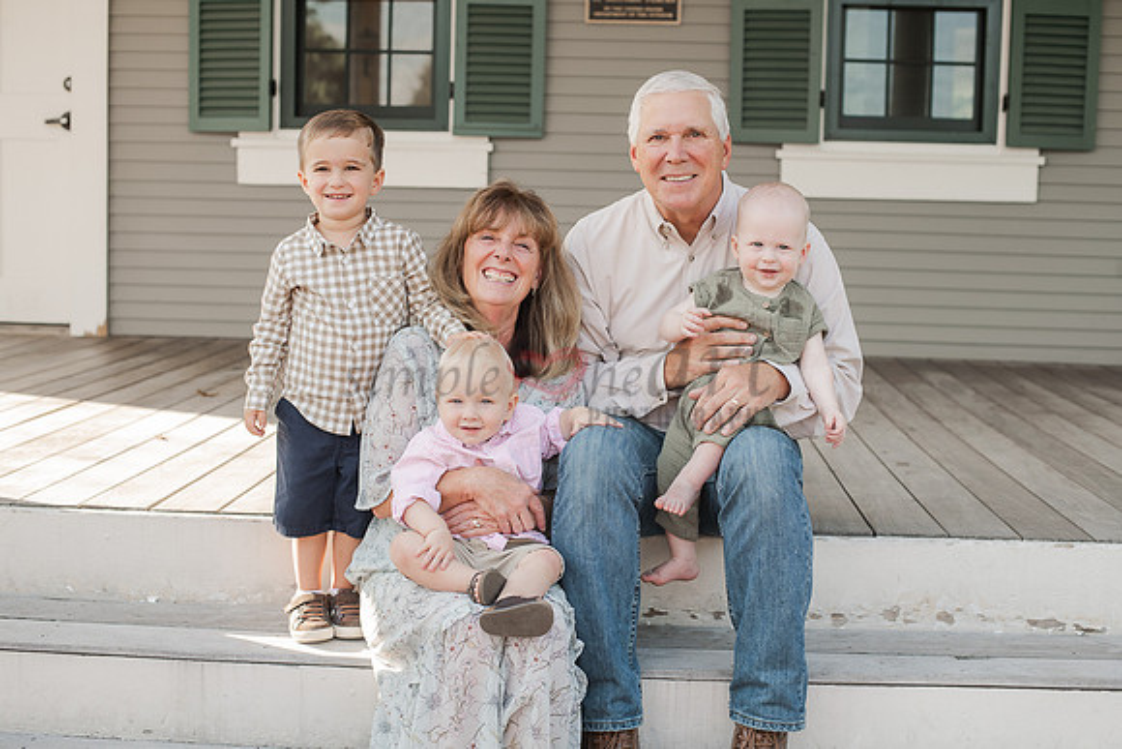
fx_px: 1559
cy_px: 374
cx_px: 561
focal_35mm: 50
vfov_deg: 27.0
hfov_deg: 39.6
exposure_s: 1/400
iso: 320
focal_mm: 50
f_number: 4.5
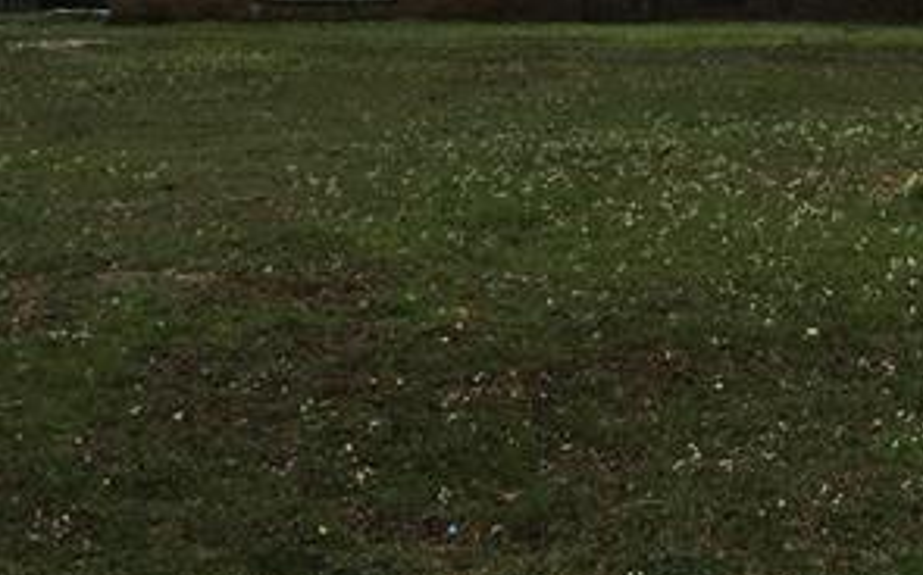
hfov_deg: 25.5
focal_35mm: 80
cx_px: 698
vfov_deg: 16.2
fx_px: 2011
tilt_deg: -4.0
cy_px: 172
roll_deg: -0.1
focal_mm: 4.15
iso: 25
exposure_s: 1/725
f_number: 2.2
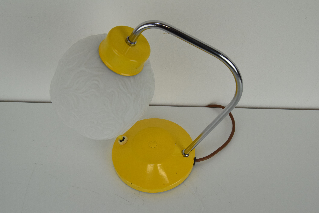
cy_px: 106
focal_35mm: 33
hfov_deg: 57.2
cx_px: 160
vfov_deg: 40.0
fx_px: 293
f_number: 10
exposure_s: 1/400
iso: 1600
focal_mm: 22
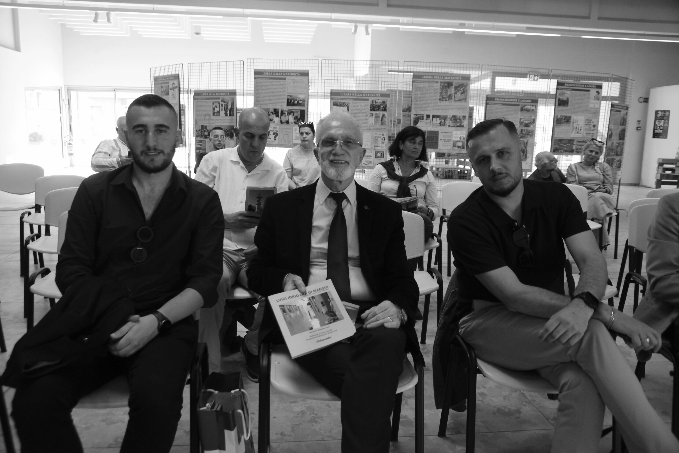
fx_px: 547
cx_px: 340
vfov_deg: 45.0
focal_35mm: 29
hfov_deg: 63.6
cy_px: 226
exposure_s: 1/400
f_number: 5.6
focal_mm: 29
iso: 3200
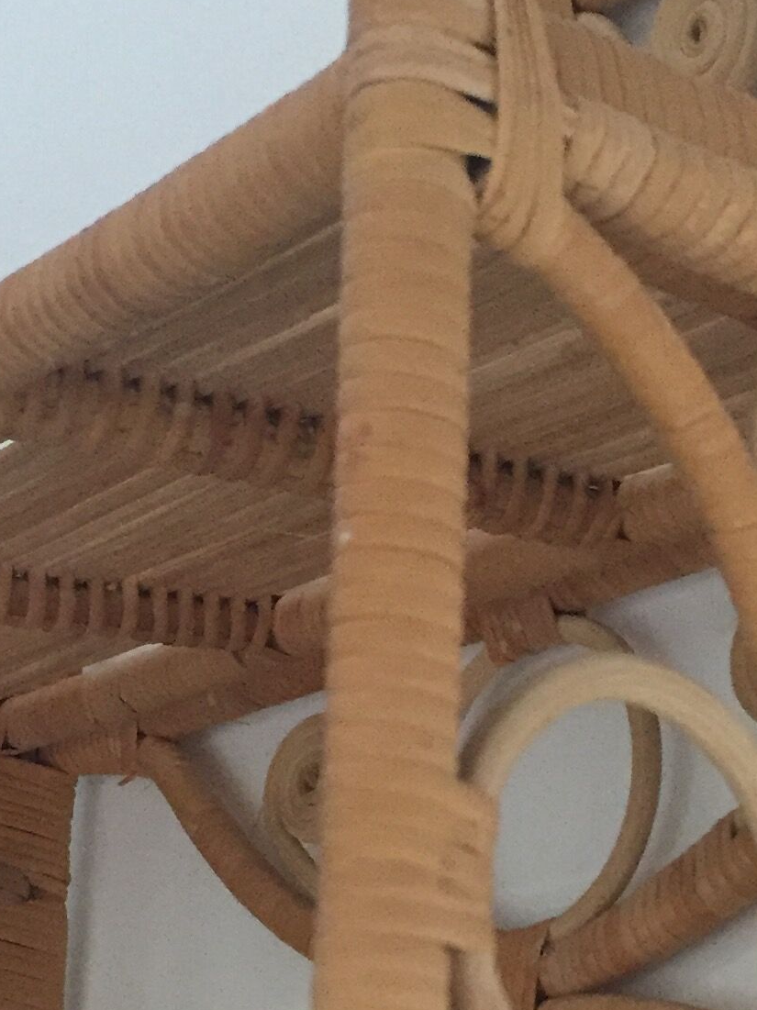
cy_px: 847
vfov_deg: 22.4
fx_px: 2509
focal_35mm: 86
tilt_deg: +11.3
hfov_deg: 17.2
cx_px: 364
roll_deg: -3.5
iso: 250
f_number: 2.2
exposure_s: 1/25
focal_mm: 4.15
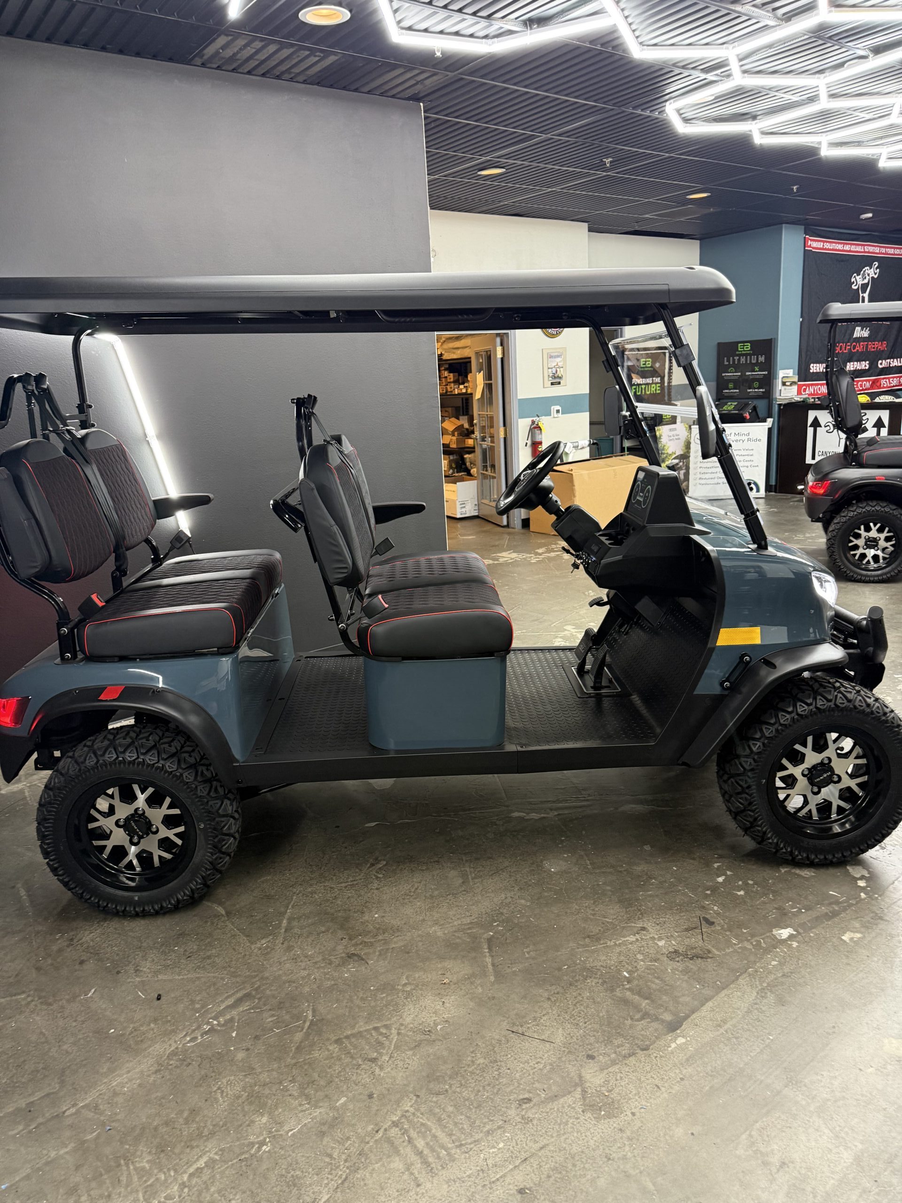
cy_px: 602
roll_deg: +3.1
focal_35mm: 24
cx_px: 451
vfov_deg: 71.6
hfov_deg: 56.8
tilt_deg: -14.0
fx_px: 834
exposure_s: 1/60
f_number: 1.78
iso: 320
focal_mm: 6.76
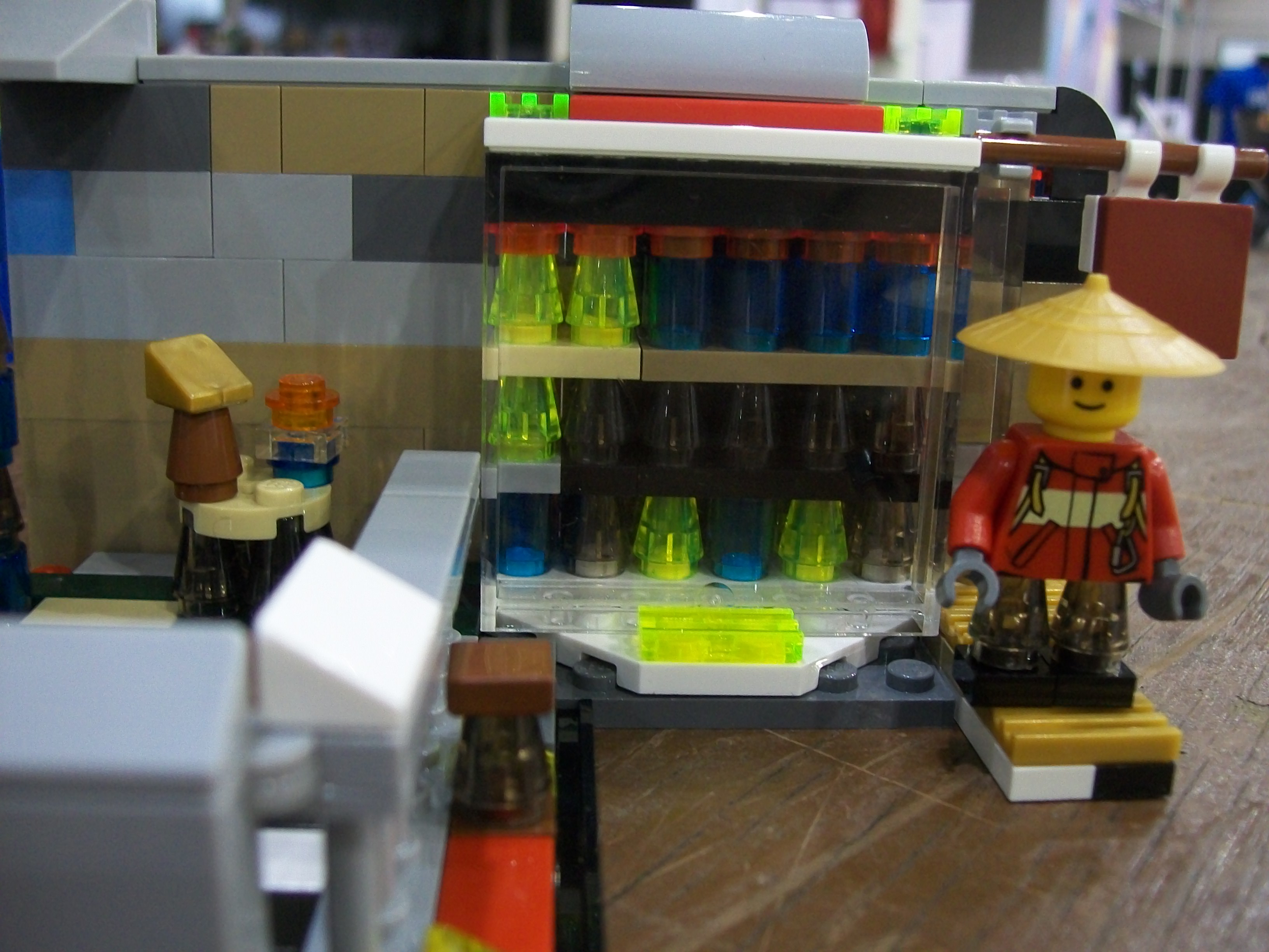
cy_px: 476
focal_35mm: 36
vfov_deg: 39.7
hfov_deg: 51.4
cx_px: 634
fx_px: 1320
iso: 160
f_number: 2.7
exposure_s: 1/13
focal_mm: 6
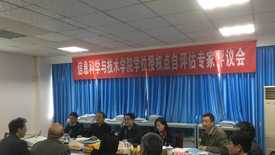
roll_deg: +1.1
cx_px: 136
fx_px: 248
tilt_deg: +0.0
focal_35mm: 34
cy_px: 89
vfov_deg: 34.5
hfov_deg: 58.0
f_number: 2.2
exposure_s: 1/33
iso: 160
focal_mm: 4.15
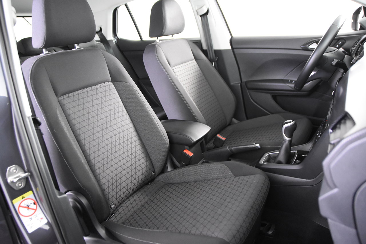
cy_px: 122
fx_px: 305
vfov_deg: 43.6
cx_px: 183
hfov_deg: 61.9
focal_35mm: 30
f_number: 2.8
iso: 4500
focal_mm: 20
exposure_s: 1/30
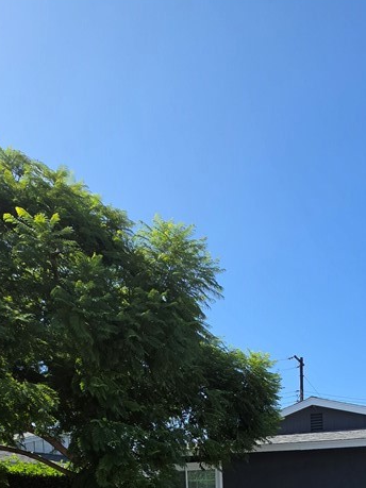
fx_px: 409
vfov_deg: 46.4
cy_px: 531
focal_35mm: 29
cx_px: 328
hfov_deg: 44.1
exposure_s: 1/1554
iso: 32
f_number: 1.9
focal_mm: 2.2
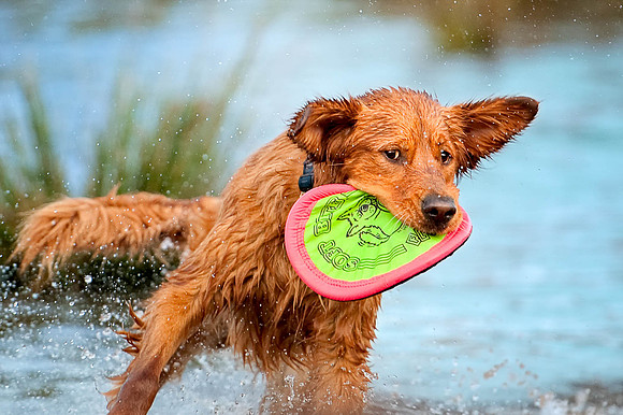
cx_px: 312
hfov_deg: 10.3
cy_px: 208
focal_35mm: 200
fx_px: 3459
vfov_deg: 6.9
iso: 1250
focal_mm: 200
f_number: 2.8
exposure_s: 1/1500
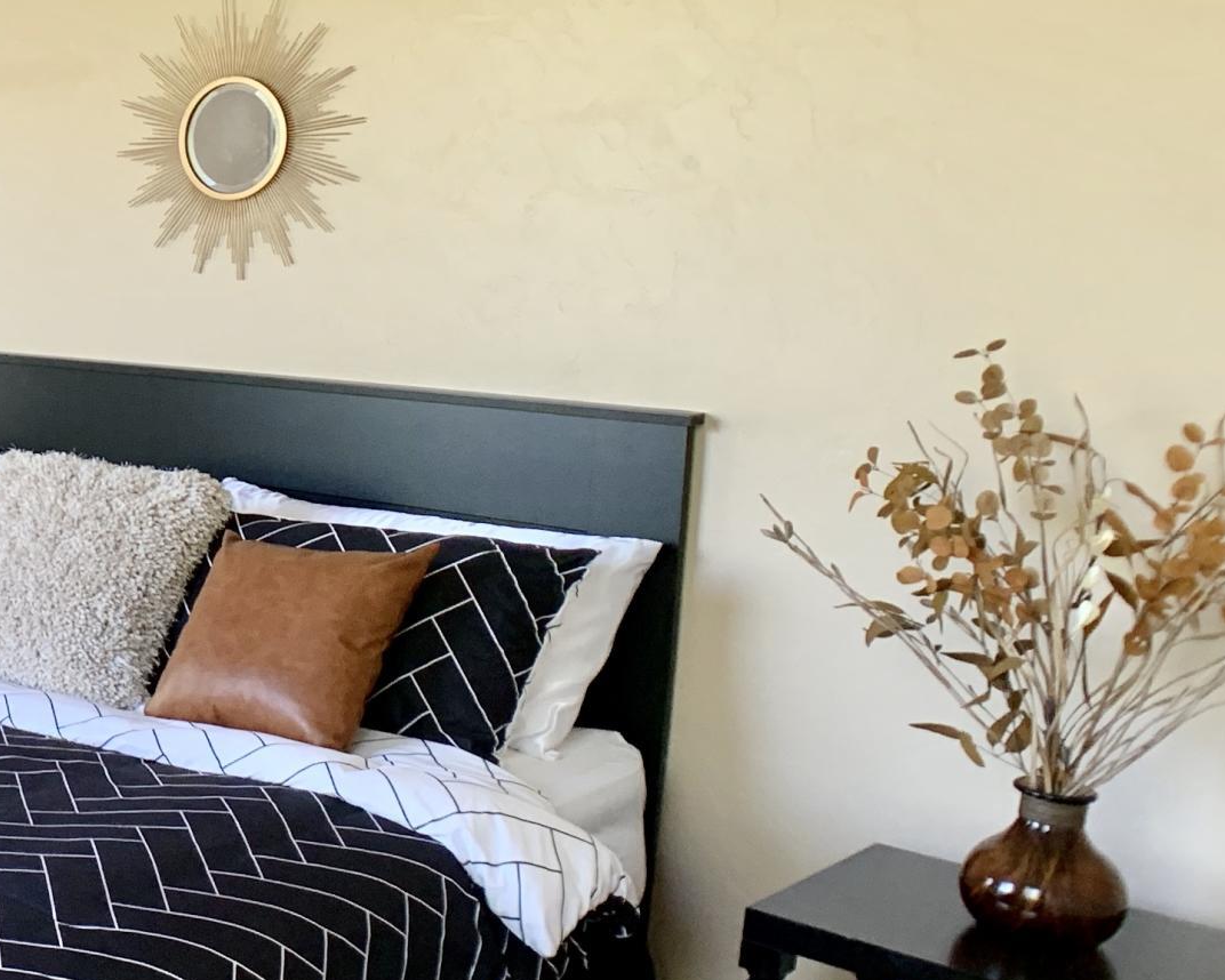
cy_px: 453
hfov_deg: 23.5
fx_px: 2575
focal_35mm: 71
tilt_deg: -7.6
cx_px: -383
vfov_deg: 21.6
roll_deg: +0.2
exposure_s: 1/60
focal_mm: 4.25
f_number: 1.8
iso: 100
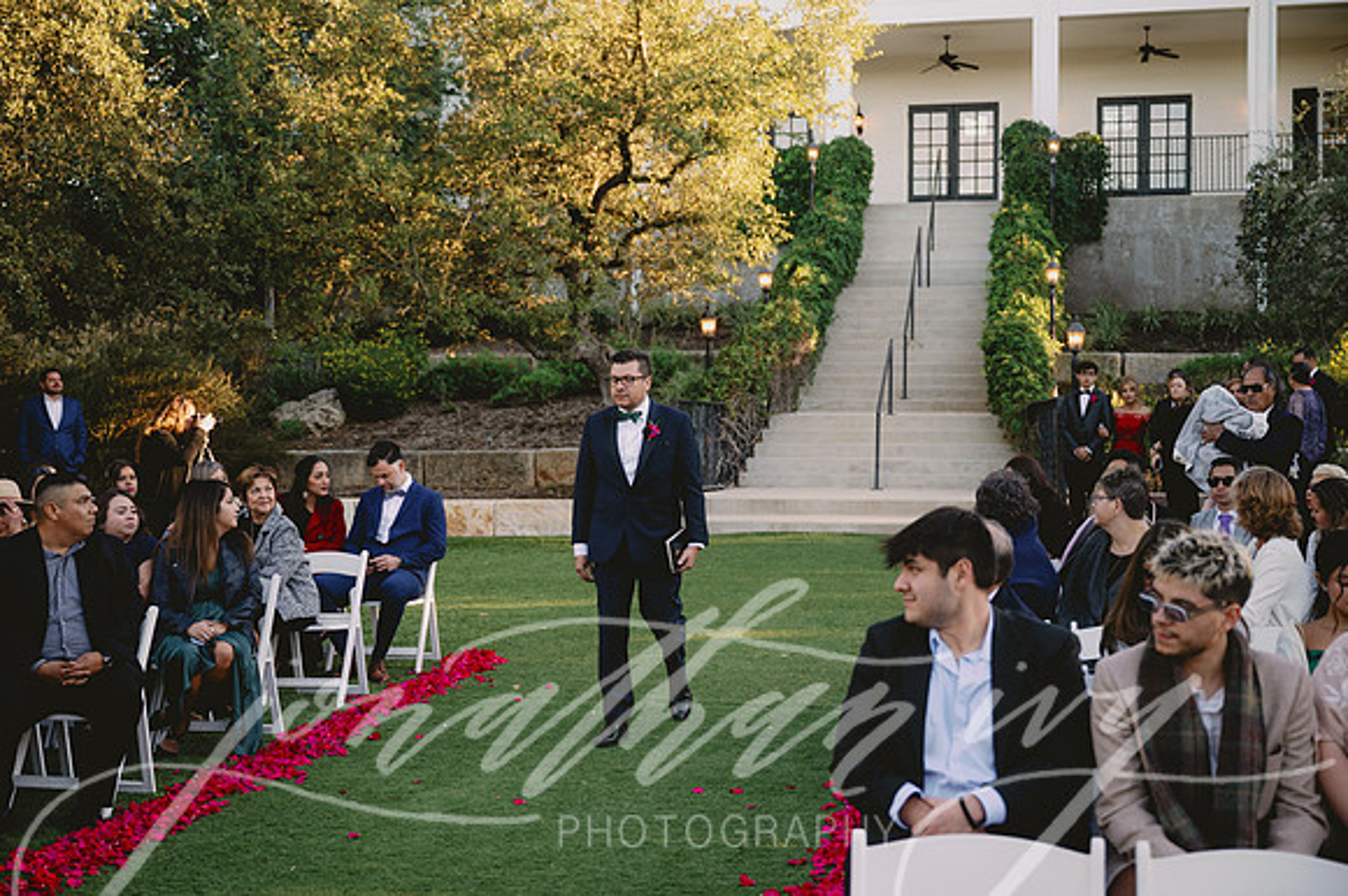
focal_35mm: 46
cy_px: 448
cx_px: 674
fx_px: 1721
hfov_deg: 42.8
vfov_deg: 29.2
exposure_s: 1/640
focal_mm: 46
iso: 320
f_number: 2.8
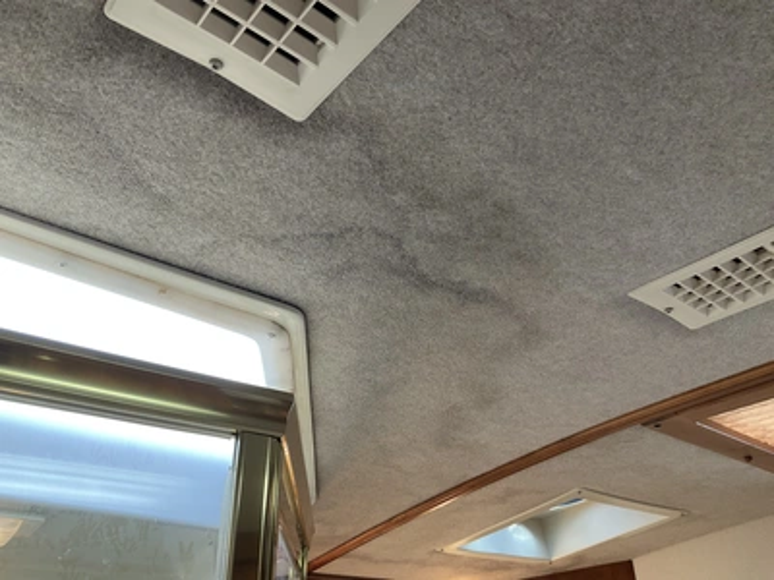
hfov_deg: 61.7
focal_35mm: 29
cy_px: 290
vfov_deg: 48.2
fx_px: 648
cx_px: 387
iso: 64
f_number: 1.8
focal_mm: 3
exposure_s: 1/100
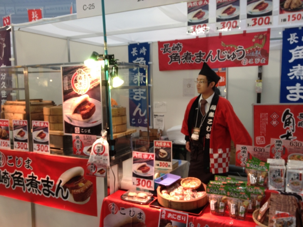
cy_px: 114
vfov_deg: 40.7
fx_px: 306
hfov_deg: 52.6
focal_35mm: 35
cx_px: 152
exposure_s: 1/30
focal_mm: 4.28
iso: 80
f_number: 2.4
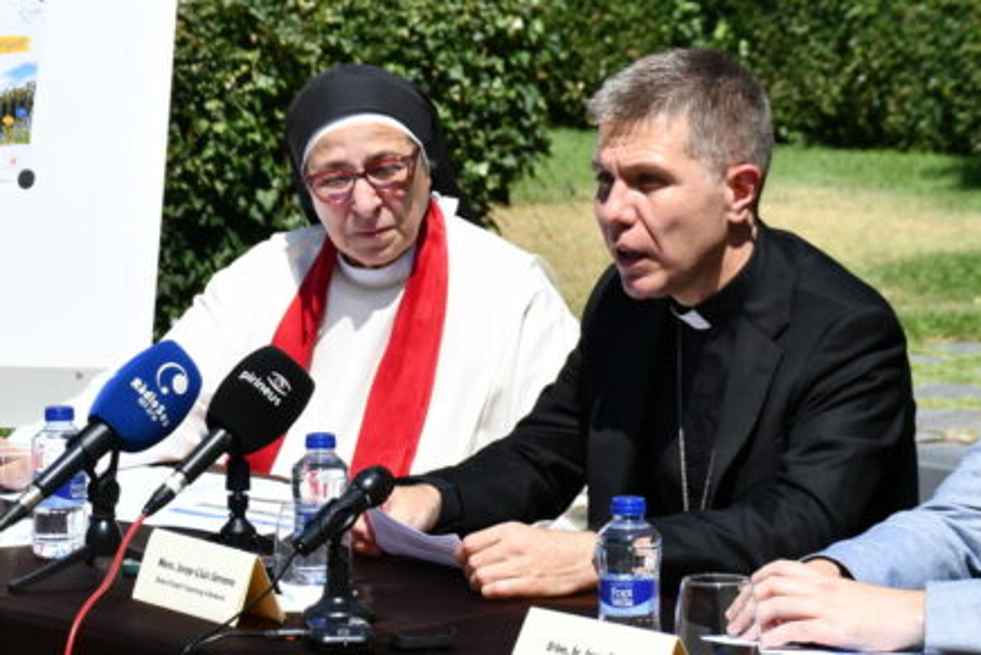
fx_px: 4388
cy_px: 124
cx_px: 506
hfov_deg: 12.8
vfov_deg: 8.5
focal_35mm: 161
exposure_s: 1/320
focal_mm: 52
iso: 100
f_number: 9
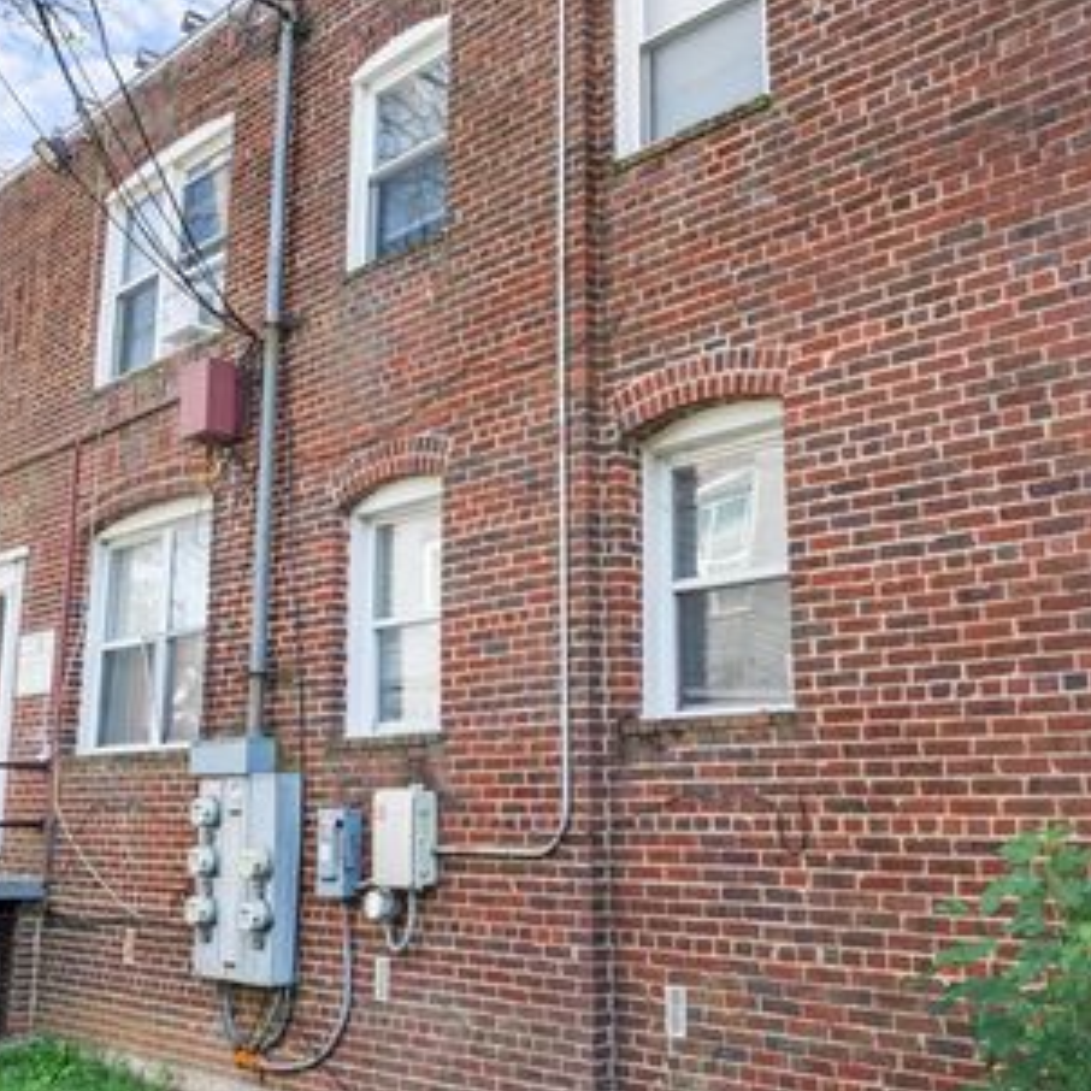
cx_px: 502
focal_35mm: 38
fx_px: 1355
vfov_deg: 43.8
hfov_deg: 43.8
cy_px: 509
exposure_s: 1/13
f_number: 9
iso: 250
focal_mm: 18
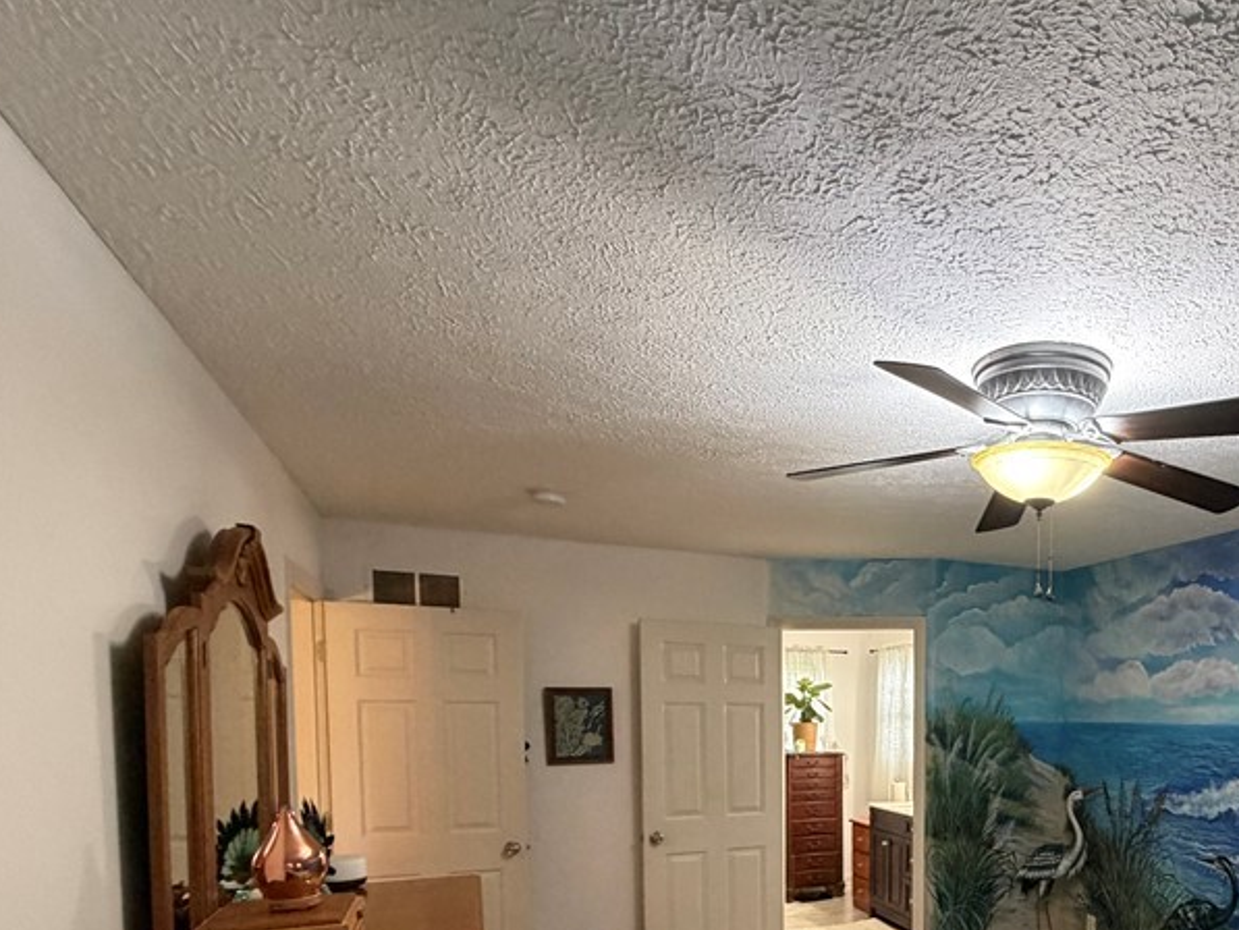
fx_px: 859
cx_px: 965
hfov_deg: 66.0
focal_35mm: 24
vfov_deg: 52.6
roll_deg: +0.5
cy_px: 762
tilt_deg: -4.0
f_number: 2.2
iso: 400
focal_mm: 2.22
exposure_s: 1/60
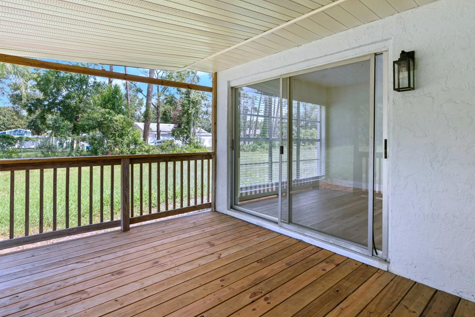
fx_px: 251
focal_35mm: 19
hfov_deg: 86.8
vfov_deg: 64.4
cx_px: 249
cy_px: 141
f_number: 9
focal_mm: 16
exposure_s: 1/100
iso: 250
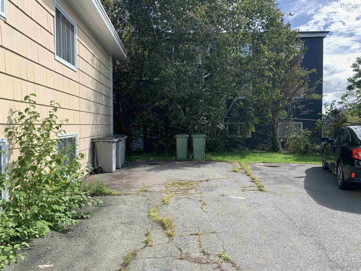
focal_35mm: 26
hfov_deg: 67.3
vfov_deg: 53.1
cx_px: 180
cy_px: 136
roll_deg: +0.2
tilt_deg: -1.0
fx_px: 271
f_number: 1.8
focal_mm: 4.25
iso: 25
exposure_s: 1/1387
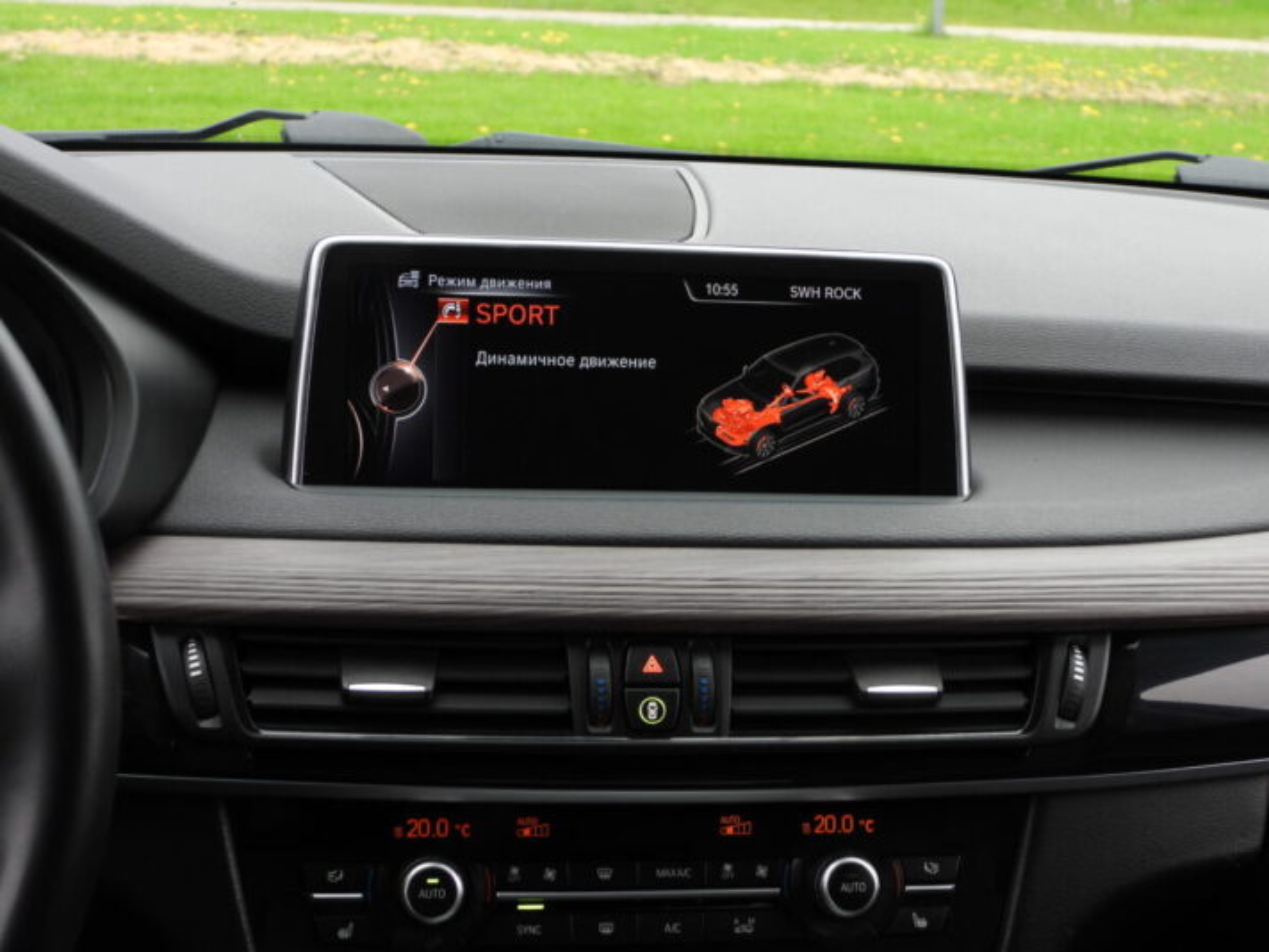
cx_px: 634
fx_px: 2016
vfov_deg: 26.6
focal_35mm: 55
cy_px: 476
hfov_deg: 34.9
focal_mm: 9.8
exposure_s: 1/40
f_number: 3.5
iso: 100
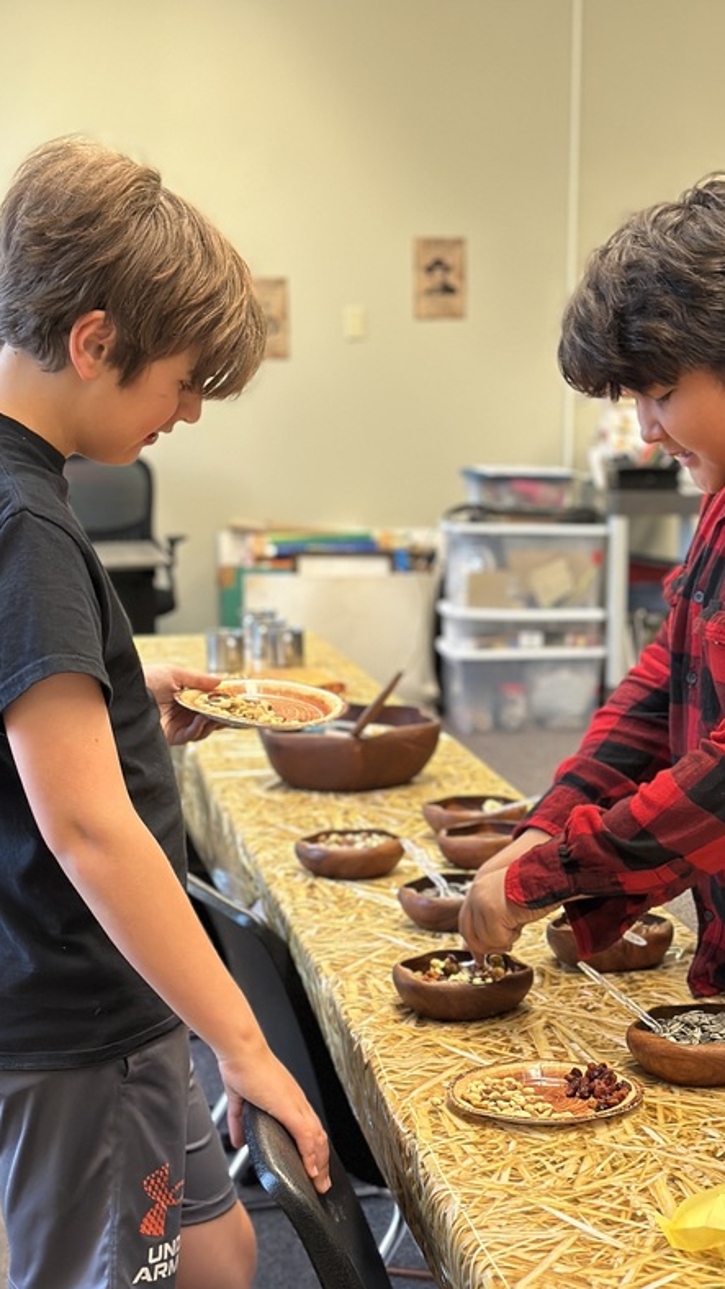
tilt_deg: -11.7
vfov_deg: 30.8
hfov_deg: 17.7
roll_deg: -0.7
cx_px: 502
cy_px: 832
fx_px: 2323
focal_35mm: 68
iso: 200
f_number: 1.78
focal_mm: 6.86
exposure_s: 1/60
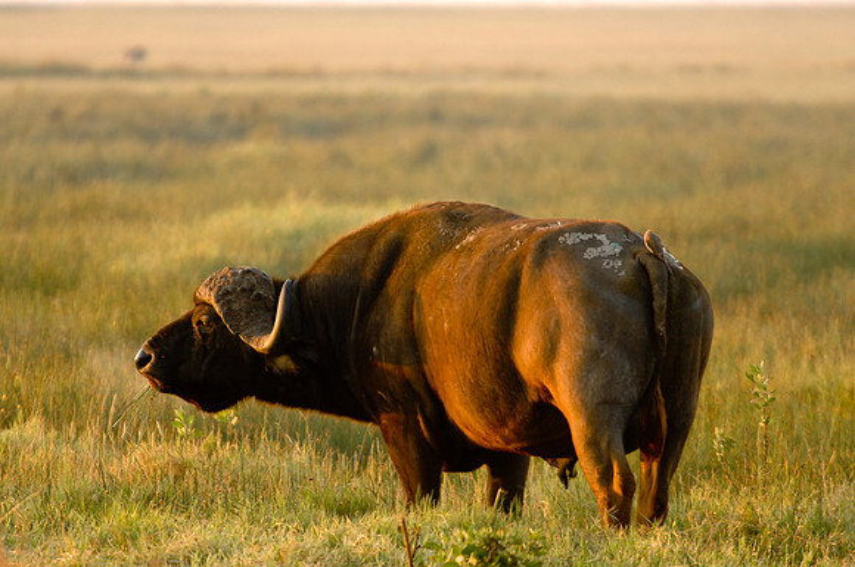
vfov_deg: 2.7
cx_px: 428
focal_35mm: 510
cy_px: 284
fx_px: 12096
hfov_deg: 4.0
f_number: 4.8
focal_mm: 340
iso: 400
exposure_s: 1/80
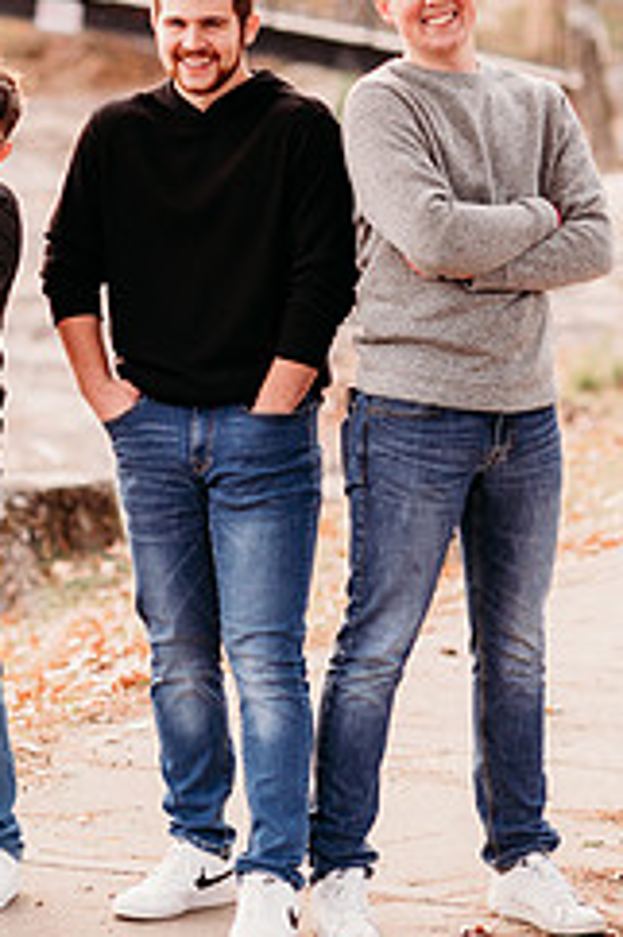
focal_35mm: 158
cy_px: 159
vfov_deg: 12.9
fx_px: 4107
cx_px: 186
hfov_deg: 8.7
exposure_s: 1/320
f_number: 2.2
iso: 320
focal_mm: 85
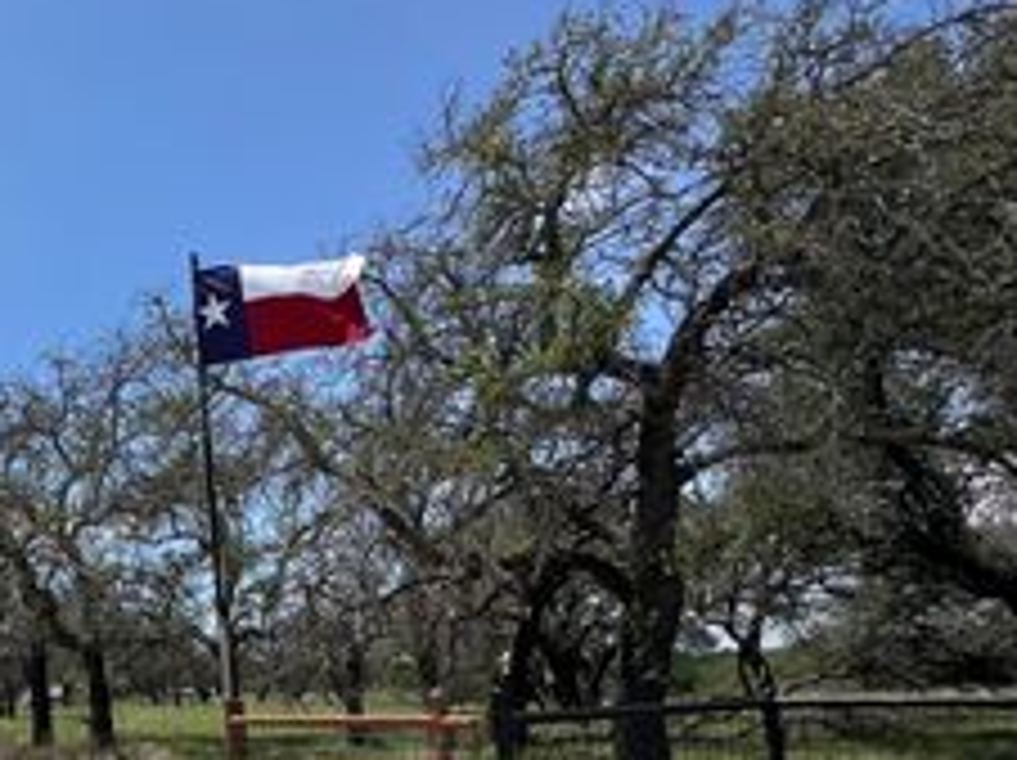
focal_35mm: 31
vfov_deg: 43.5
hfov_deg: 45.6
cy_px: 596
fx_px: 910
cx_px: -72
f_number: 2.2
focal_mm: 2.22
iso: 50
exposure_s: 1/2959
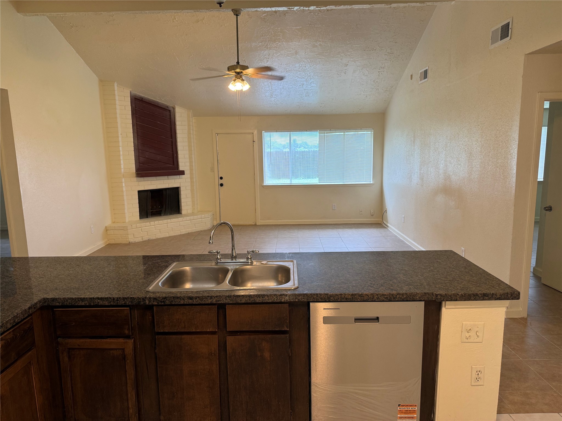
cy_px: 210
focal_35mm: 24
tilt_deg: -8.7
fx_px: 390
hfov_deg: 71.6
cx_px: 281
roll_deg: +0.5
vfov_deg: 56.8
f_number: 1.78
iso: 160
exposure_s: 1/60
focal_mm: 6.76
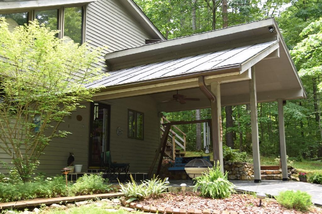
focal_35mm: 40
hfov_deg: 47.9
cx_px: 161
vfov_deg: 33.0
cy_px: 107
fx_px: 362
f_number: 5.6
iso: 220
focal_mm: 27
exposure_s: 1/125
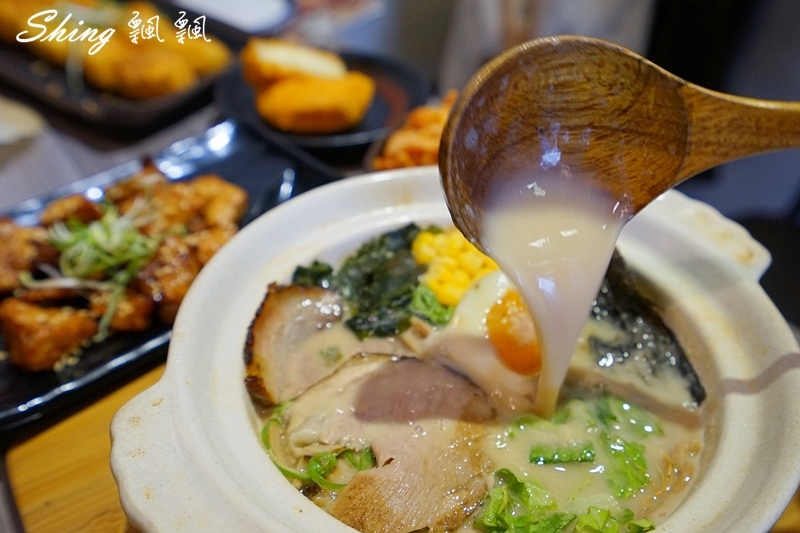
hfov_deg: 54.4
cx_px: 400
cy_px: 266
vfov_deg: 37.8
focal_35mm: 35
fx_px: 778
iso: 1250
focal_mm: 35
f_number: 5.6
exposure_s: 1/80
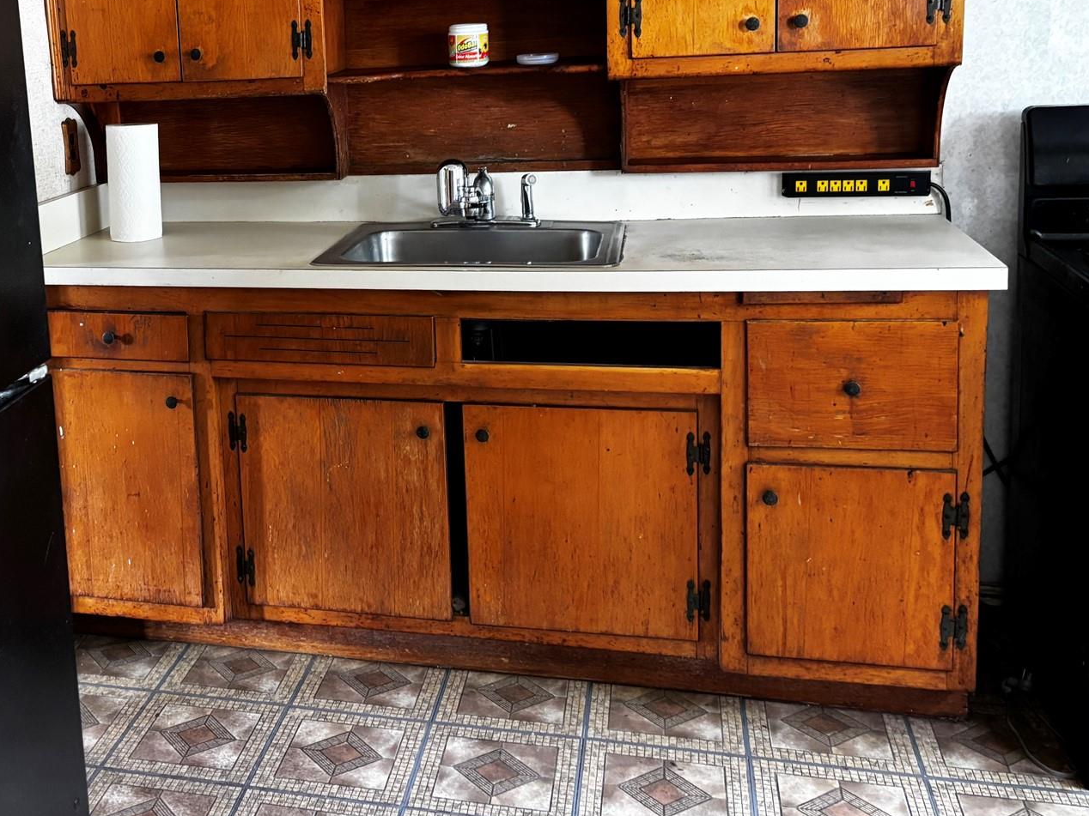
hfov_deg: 43.2
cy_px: 221
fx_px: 1321
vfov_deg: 33.8
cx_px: 259
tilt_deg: -8.9
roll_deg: +3.5
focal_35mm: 42
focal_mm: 5.96
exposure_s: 1/54
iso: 500
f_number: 1.6
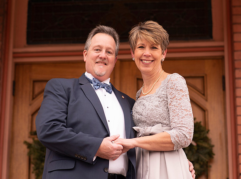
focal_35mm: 121
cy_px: 81
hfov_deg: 16.3
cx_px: 135
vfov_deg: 12.2
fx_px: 840
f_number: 2.5
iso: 100
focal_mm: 85
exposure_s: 1/125
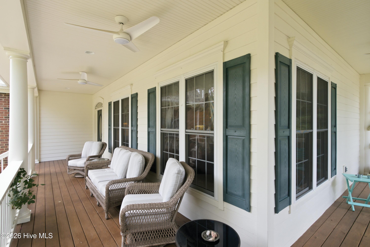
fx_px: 175
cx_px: 185
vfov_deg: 70.4
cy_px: 124
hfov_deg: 93.3
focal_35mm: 17
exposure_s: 1/160
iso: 400
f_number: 6.3
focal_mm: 17
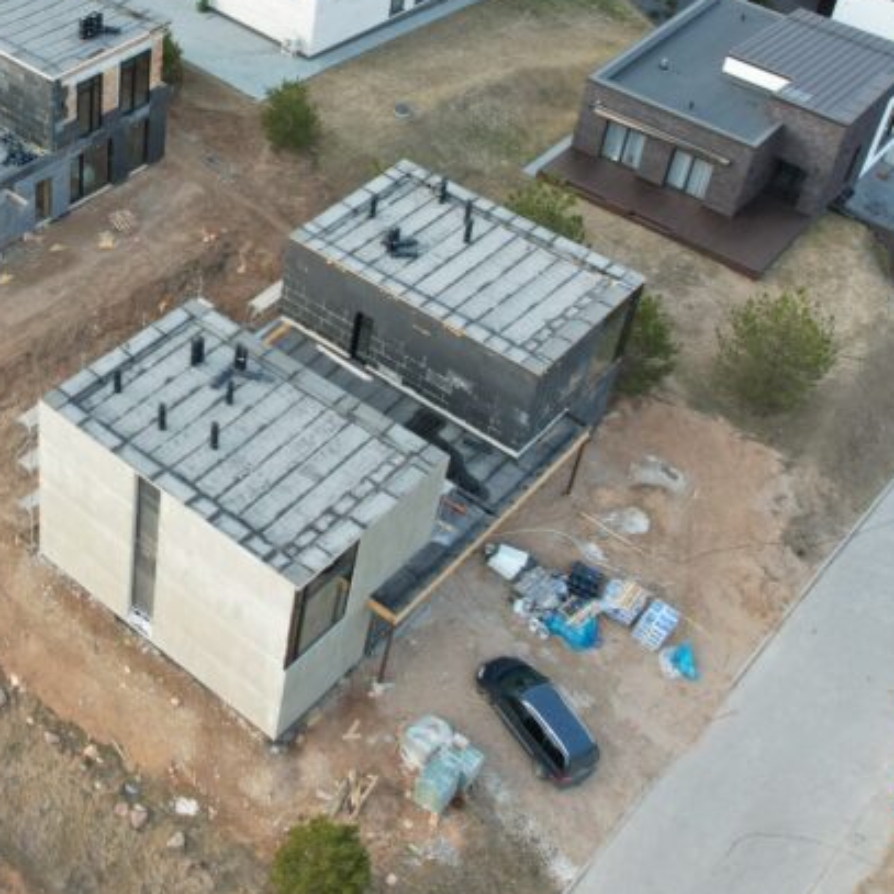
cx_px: 79
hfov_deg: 34.0
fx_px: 1373
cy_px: 227
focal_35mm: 47
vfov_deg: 35.3
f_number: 2.8
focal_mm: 8.38
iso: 100
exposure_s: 1/180
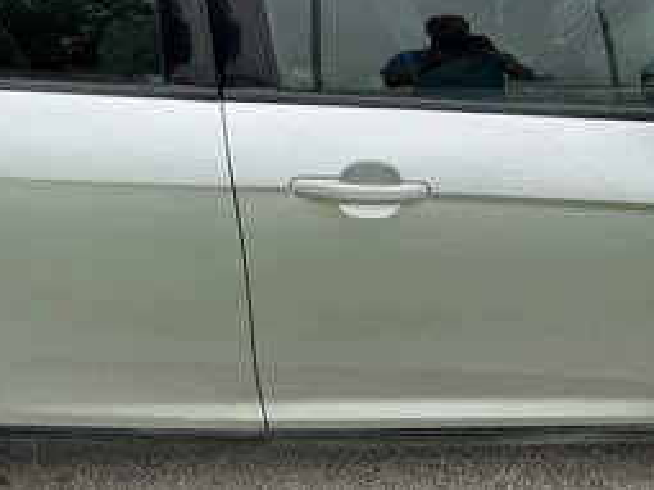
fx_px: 831
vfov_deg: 32.1
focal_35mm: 44
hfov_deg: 41.5
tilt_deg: -21.1
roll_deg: +0.4
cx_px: 503
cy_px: 110
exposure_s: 1/1250
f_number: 1.8
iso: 25
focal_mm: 3
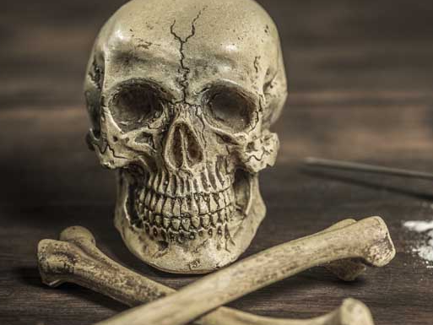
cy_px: 181
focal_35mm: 90
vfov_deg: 16.4
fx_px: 1126
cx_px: 311
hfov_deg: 21.6
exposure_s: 1/6
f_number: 9
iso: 100
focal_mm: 60
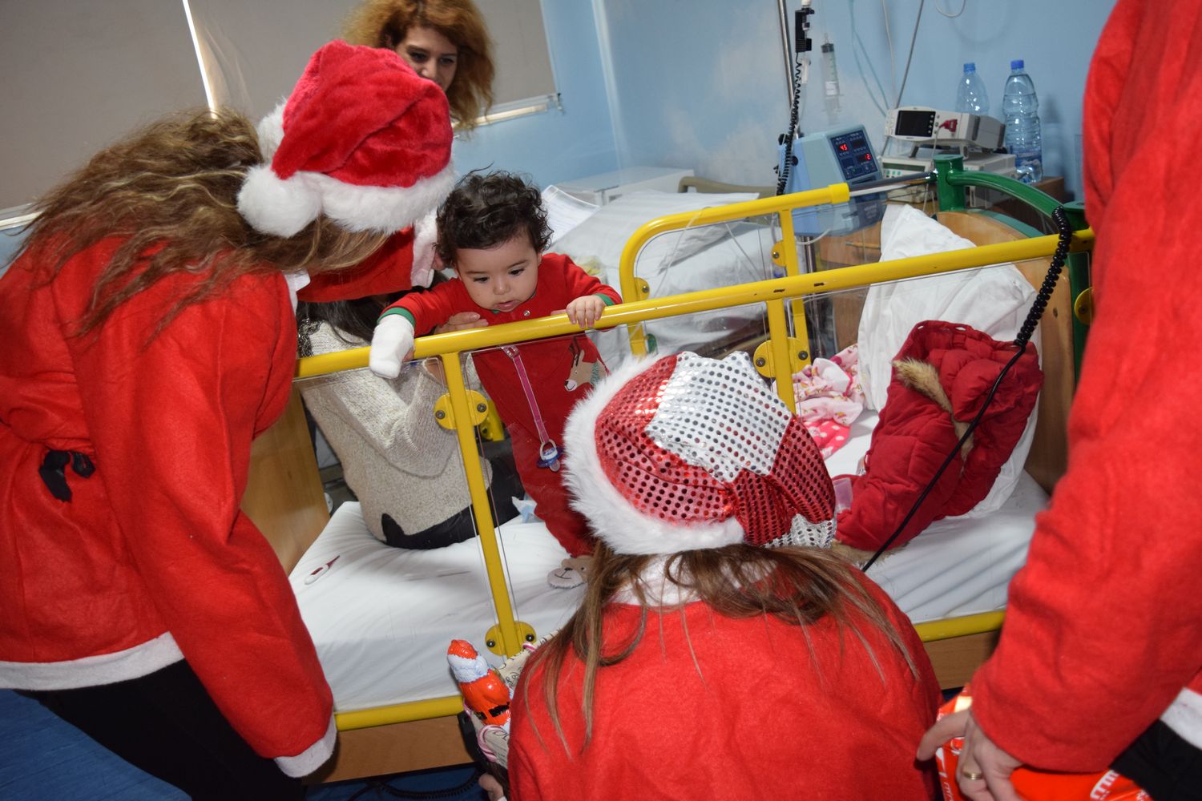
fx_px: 1152
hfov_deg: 55.1
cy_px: 400
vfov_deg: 38.4
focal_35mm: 34
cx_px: 601
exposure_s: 1/60
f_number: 3.8
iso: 1250
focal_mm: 23
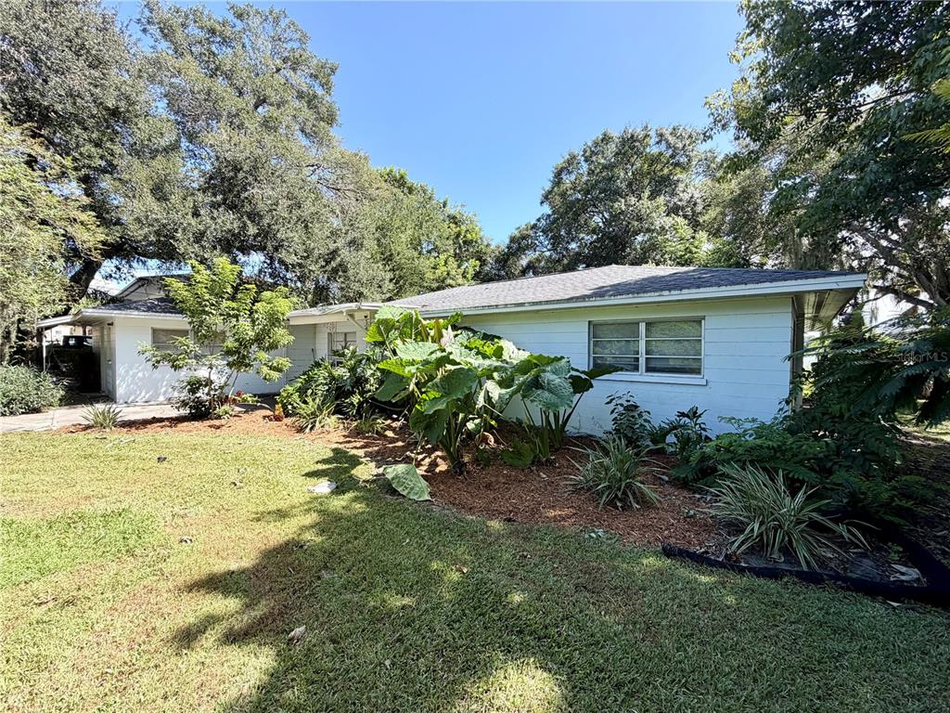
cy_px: 356
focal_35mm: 14
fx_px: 384
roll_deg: +0.0
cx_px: 475
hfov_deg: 102.1
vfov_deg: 85.7
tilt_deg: -1.4
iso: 50
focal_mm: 2.22
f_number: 2.2
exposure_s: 1/502
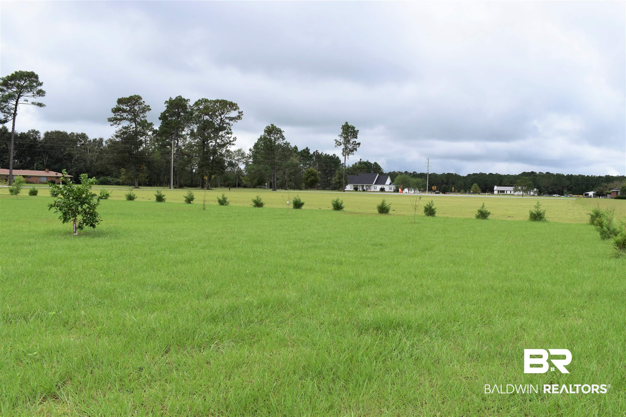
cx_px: 313
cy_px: 208
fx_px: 574
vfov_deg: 40.0
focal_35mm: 33
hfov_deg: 57.2
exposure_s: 1/400
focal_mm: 22
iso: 400
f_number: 11
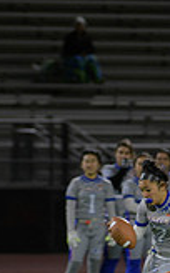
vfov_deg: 2.9
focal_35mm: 722
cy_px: 285
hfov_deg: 1.8
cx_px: 113
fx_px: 5371
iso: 800
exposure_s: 1/200
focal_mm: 200
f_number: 2.8
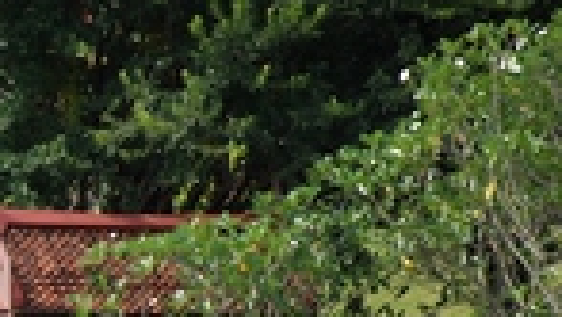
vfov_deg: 2.4
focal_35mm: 505
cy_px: 428
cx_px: -256
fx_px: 7526
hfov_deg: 4.3
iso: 100
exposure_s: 1/200
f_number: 5.6
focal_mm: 105
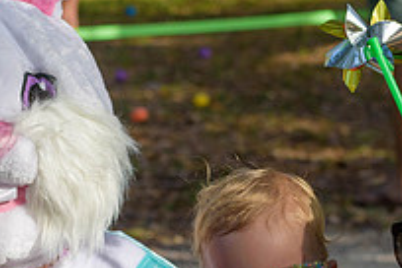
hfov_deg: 6.9
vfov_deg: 4.6
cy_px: 220
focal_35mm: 299
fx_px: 3339
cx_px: 130
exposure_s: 1/500
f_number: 5.6
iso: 280
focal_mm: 70
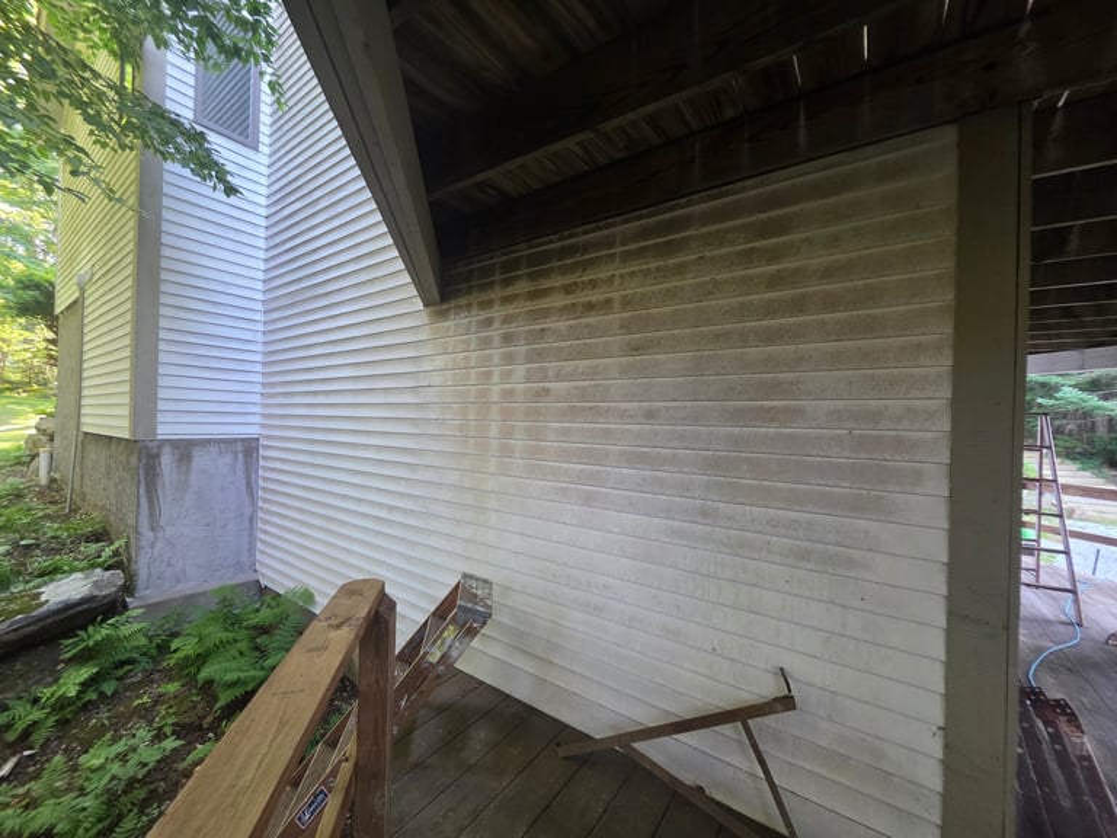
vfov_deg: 89.9
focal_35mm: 13
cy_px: 419
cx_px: 558
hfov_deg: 106.2
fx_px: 419
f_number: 1.9
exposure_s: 1/60
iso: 400
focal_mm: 2.2
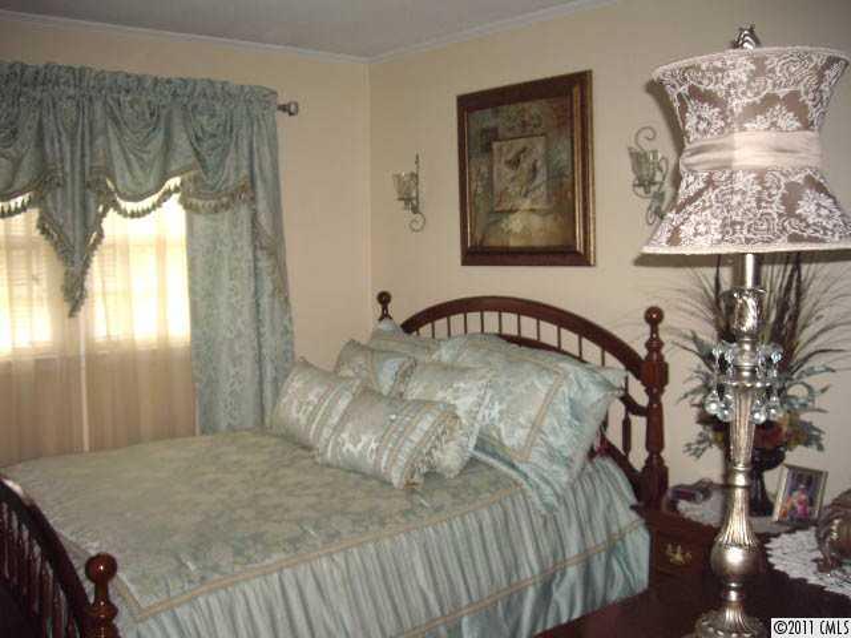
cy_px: 319
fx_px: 934
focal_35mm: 38
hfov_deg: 49.0
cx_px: 426
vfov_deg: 37.7
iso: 200
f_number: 2.7
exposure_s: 1/40
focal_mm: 6.2
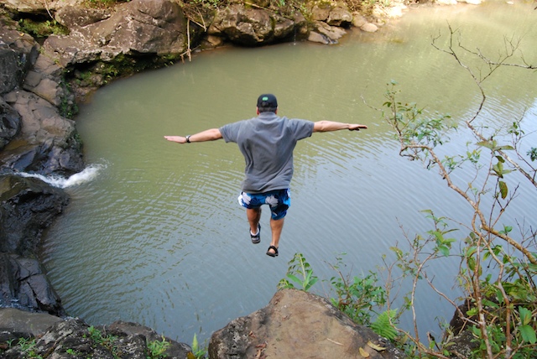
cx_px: 268
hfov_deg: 67.3
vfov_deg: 48.0
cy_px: 180
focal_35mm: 27
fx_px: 403
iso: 800
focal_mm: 18
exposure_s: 1/160
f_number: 6.3
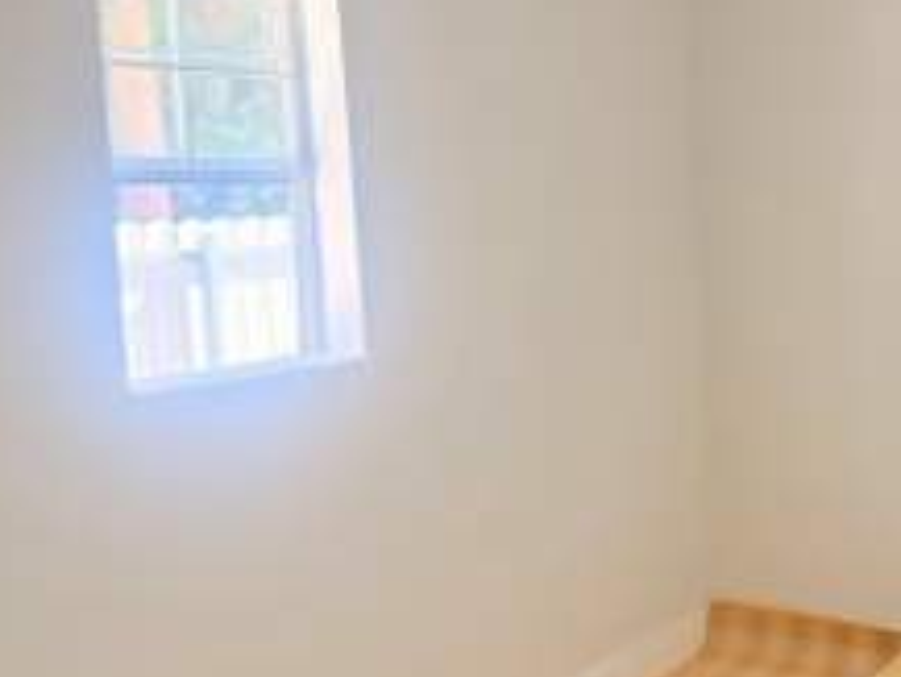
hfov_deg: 34.5
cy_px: 328
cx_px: 776
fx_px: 1380
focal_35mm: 53
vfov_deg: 27.5
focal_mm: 6.76
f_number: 1.78
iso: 160
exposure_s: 1/235
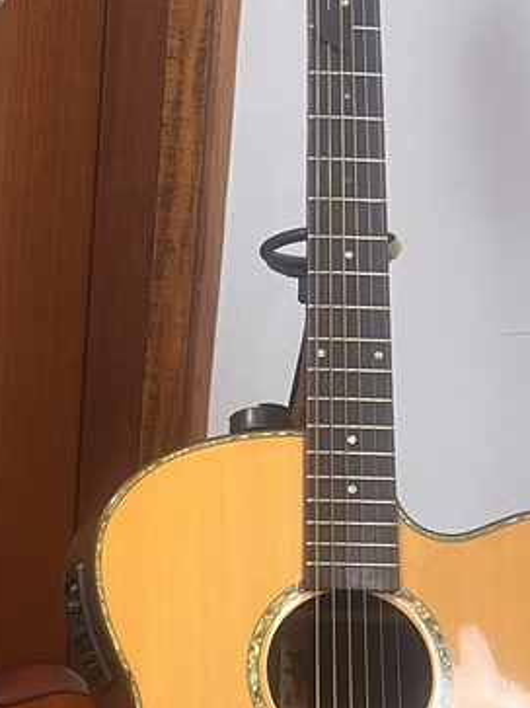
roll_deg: -2.3
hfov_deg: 16.5
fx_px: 1757
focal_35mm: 86
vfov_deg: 22.4
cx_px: -103
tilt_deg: -12.1
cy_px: 571
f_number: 1.5
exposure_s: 1/42
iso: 125
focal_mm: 5.7
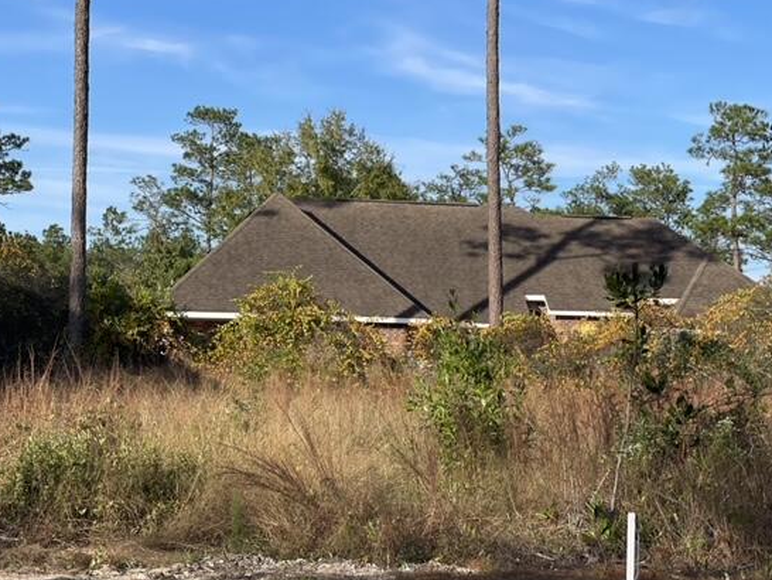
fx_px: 1673
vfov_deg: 19.7
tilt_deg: +1.9
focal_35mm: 75
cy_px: 298
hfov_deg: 26.0
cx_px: 369
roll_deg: -1.6
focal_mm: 7.5
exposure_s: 1/1130
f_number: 2.2
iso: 32
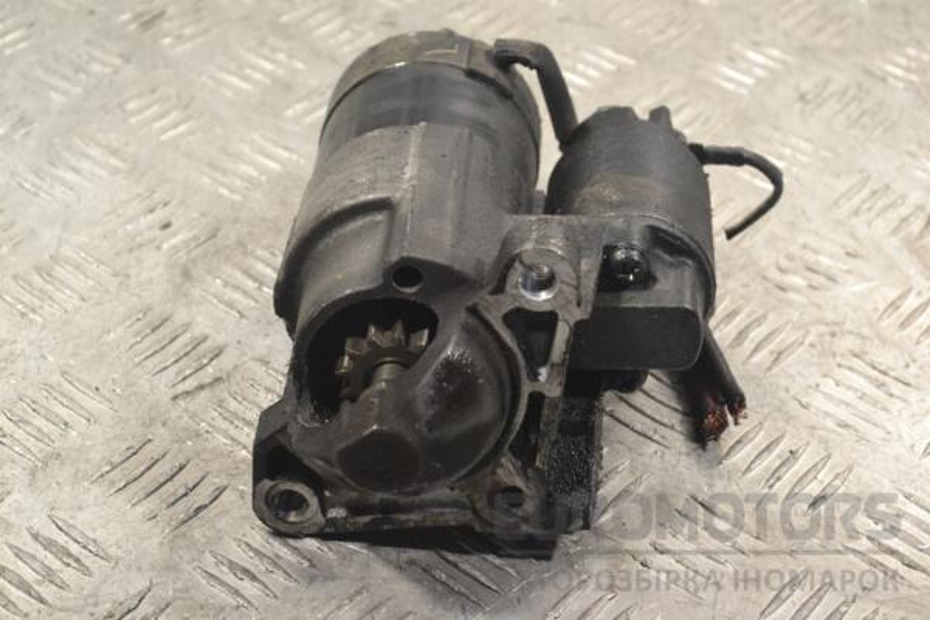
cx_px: 465
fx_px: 2131
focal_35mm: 82
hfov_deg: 24.6
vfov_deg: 16.6
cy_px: 310
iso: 3200
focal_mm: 55
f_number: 8
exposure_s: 1/250
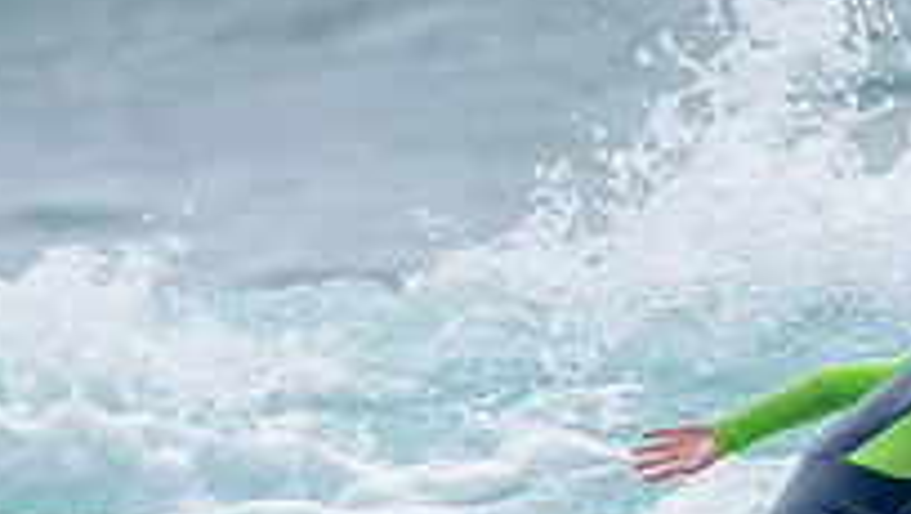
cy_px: 565
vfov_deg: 0.7
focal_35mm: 1827
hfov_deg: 1.2
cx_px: 895
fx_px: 44156
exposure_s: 1/2000
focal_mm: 500
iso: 250
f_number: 5.6
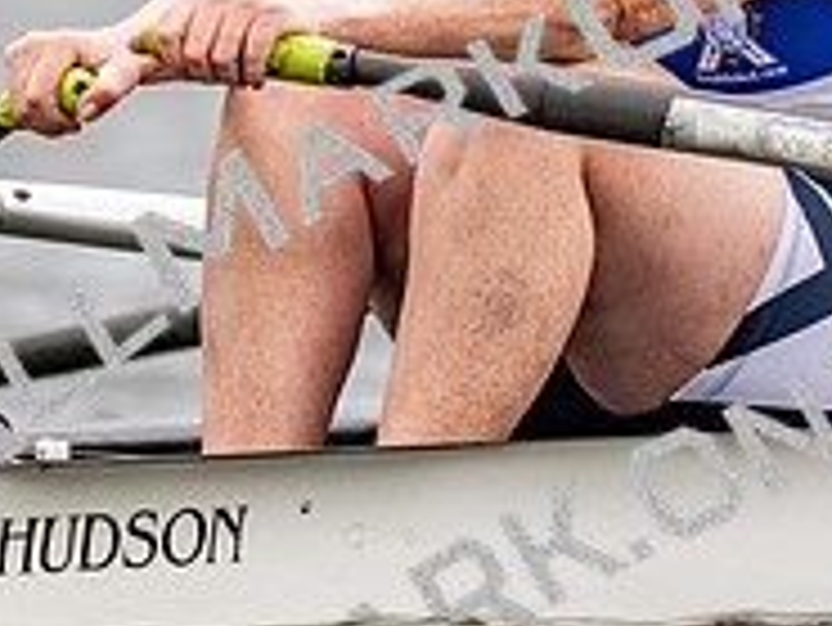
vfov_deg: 0.8
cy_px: -155
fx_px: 43412
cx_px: 760
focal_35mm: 1805
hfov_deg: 1.1
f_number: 4
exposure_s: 1/2500
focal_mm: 600
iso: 560
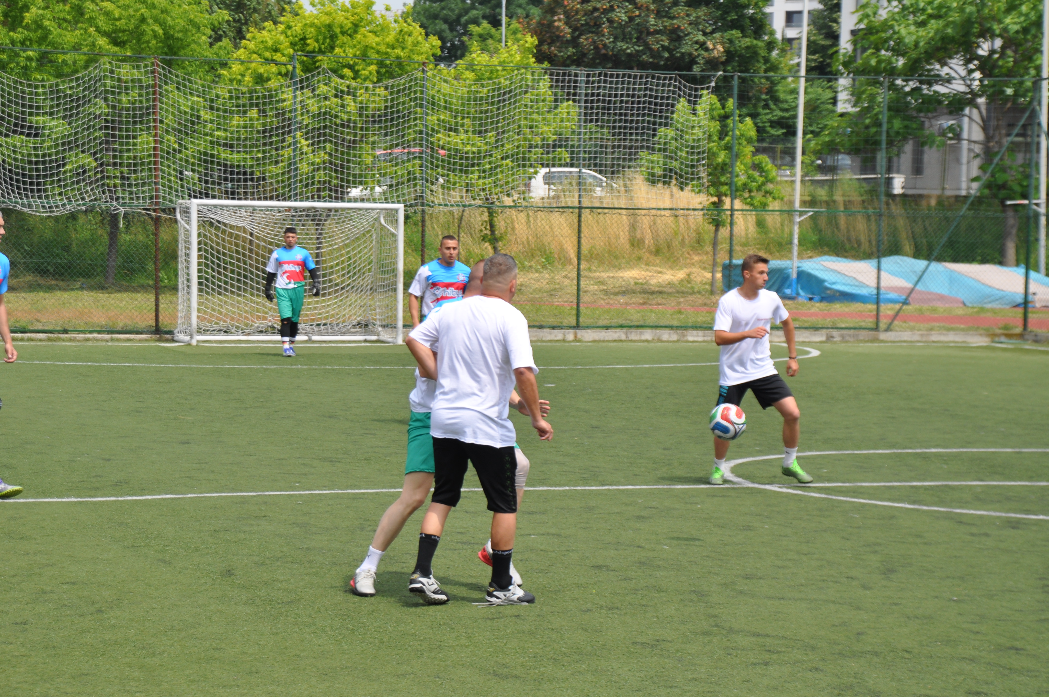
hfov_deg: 20.6
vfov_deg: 13.8
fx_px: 2881
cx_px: 524
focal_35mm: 99
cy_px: 348
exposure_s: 1/640
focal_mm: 66
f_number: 6.3
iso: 200
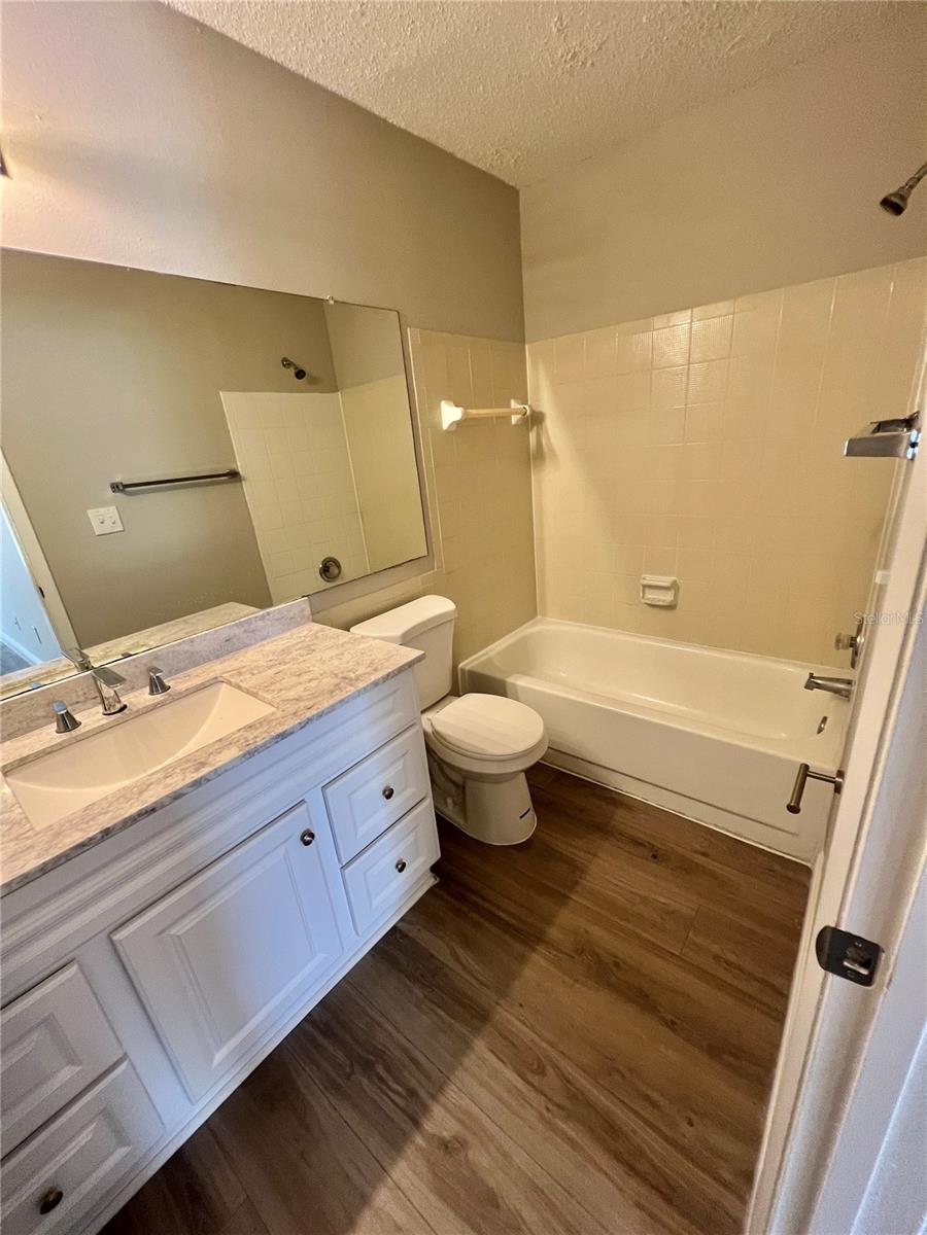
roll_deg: +5.4
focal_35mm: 13
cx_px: 464
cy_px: 618
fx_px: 464
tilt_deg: -17.6
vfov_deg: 106.2
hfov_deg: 89.9
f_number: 1.8
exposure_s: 1/60
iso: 200
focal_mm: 1.57
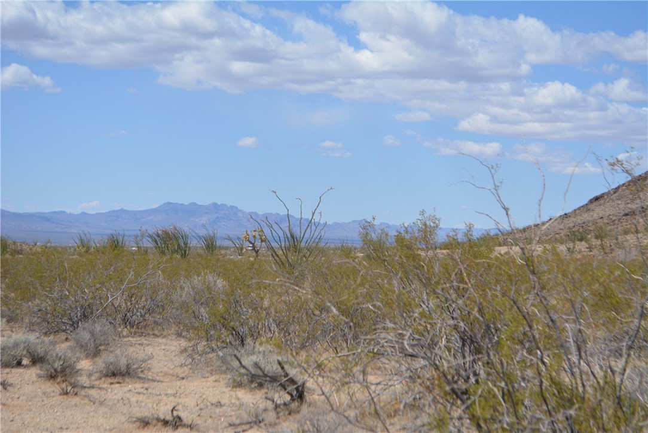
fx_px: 1486
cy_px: 216
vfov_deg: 16.6
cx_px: 324
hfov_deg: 24.6
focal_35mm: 82
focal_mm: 55
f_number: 7.1
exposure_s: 1/2000
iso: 400
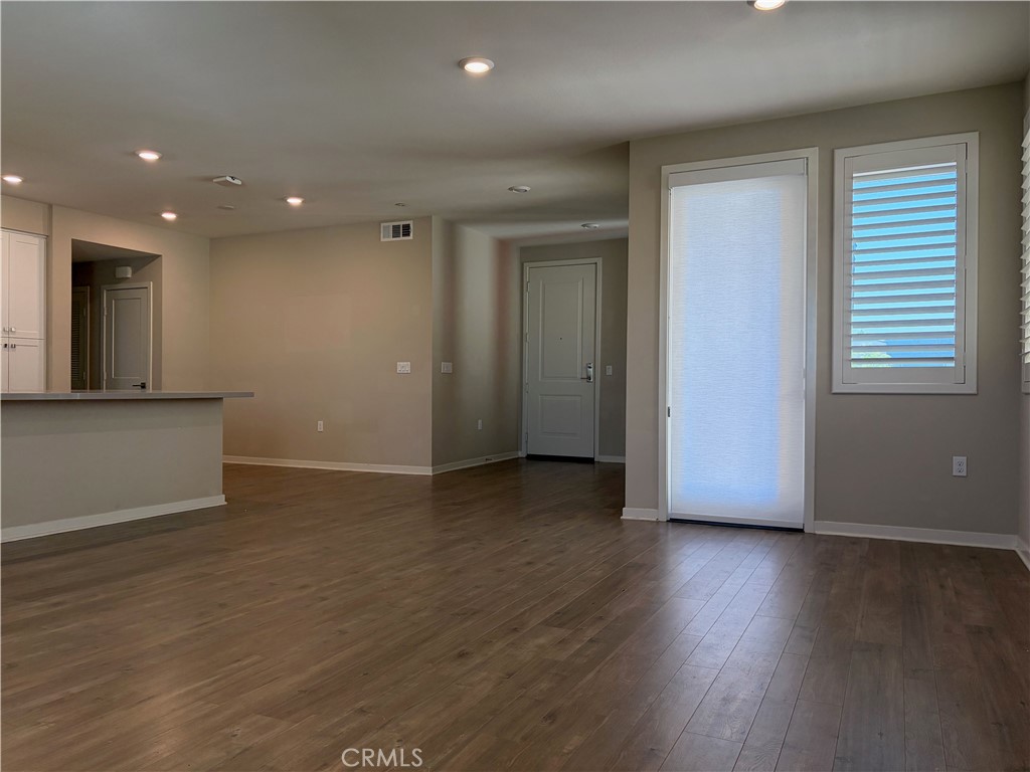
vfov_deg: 53.1
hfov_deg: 67.3
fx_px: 774
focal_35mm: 26
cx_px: 515
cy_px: 386
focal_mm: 5.96
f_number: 1.6
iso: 125
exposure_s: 1/179
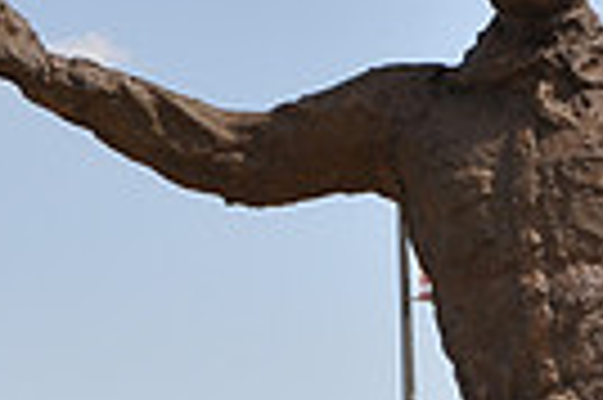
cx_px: 594
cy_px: 456
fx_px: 4350
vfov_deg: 5.3
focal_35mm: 260
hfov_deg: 7.9
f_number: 8
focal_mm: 40
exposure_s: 1/250
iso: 200
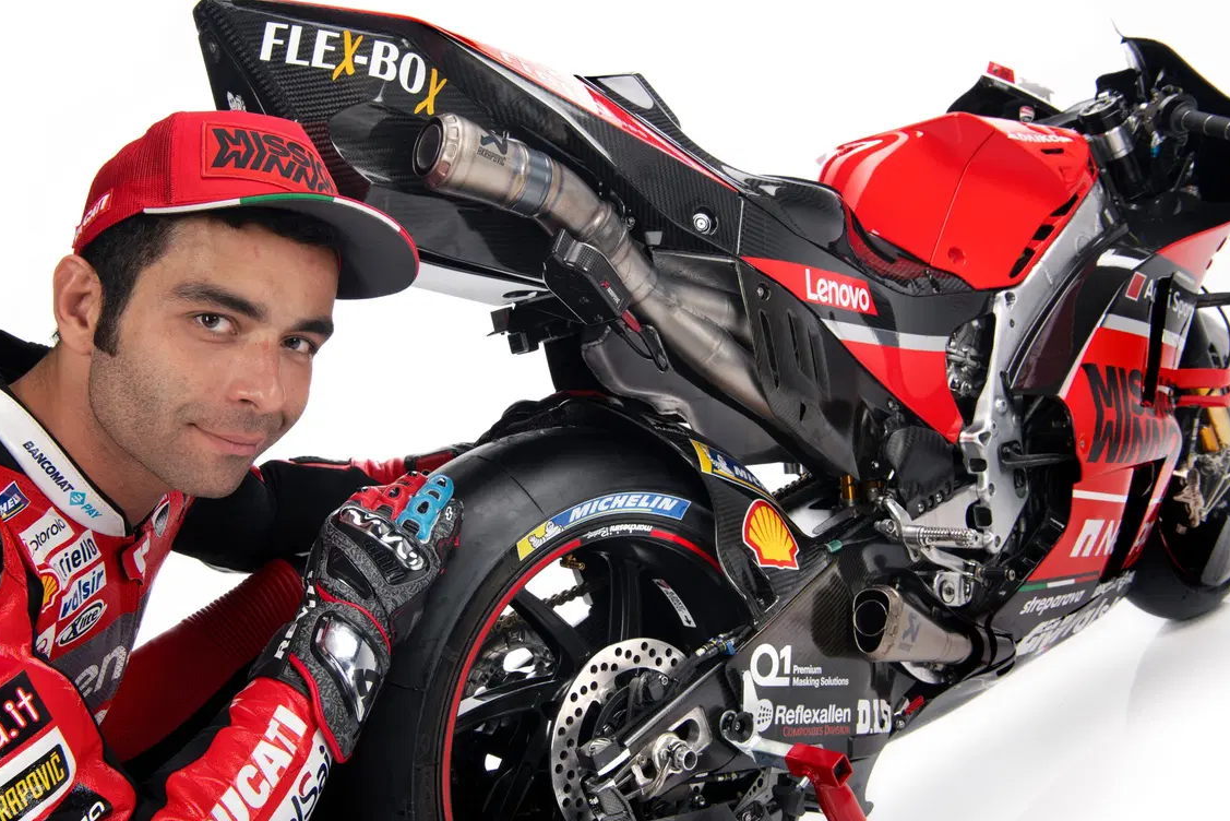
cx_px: 578
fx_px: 1128
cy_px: 428
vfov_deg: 40.0
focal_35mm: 33
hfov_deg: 57.2
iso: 31
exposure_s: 1/160
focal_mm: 31
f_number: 13
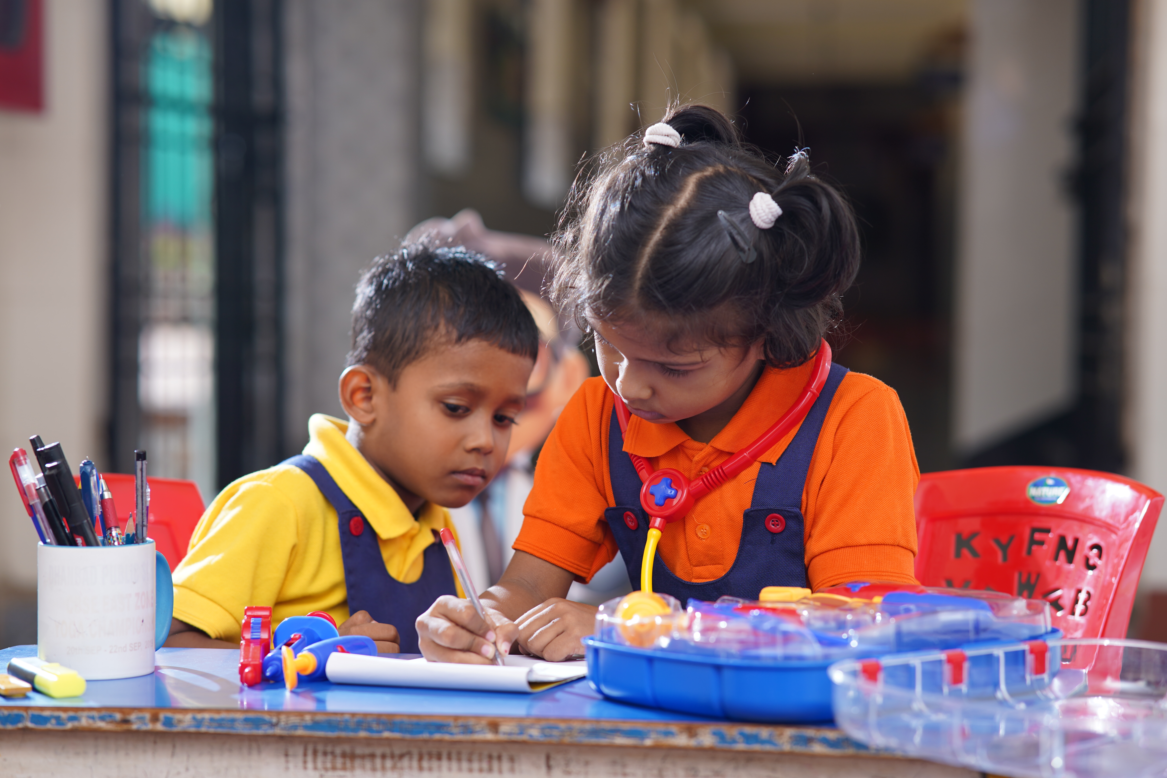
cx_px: 589
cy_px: 390
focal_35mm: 86
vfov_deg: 15.9
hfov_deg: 23.6
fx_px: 2788
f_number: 2.8
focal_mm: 85
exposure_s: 1/160
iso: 160
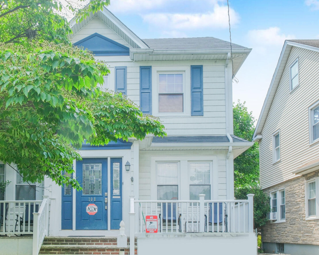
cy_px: 144
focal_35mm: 35
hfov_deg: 50.7
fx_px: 330
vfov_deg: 42.1
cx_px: 108
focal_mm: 13.9
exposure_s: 1/80
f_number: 10
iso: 250
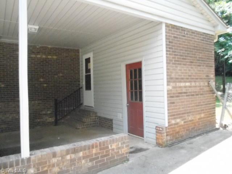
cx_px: 116
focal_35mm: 26
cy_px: 87
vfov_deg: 53.1
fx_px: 174
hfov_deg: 67.3
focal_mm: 4.6
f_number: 3.2
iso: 1600
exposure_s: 1/1000
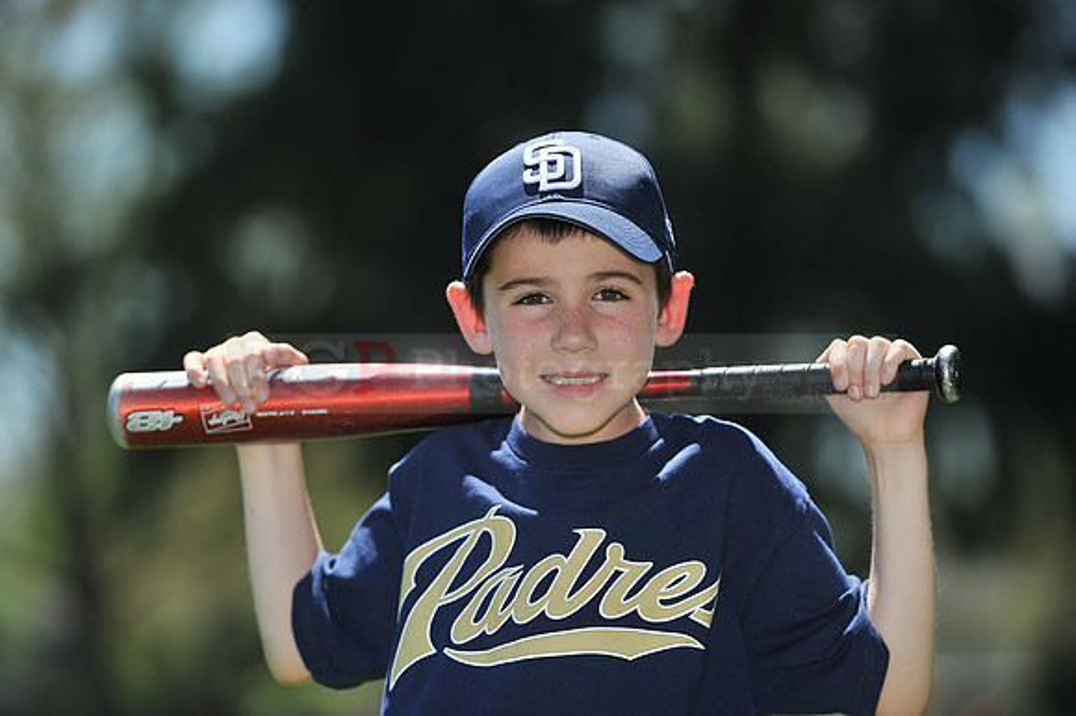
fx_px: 5974
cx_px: 538
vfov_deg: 6.9
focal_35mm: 200
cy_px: 358
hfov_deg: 10.3
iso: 200
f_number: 4.5
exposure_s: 1/1600
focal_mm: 200
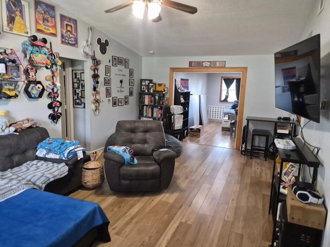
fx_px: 219
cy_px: 124
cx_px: 165
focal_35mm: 23
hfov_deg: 73.9
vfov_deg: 58.9
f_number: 1.8
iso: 640
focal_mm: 5.4
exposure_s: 1/120
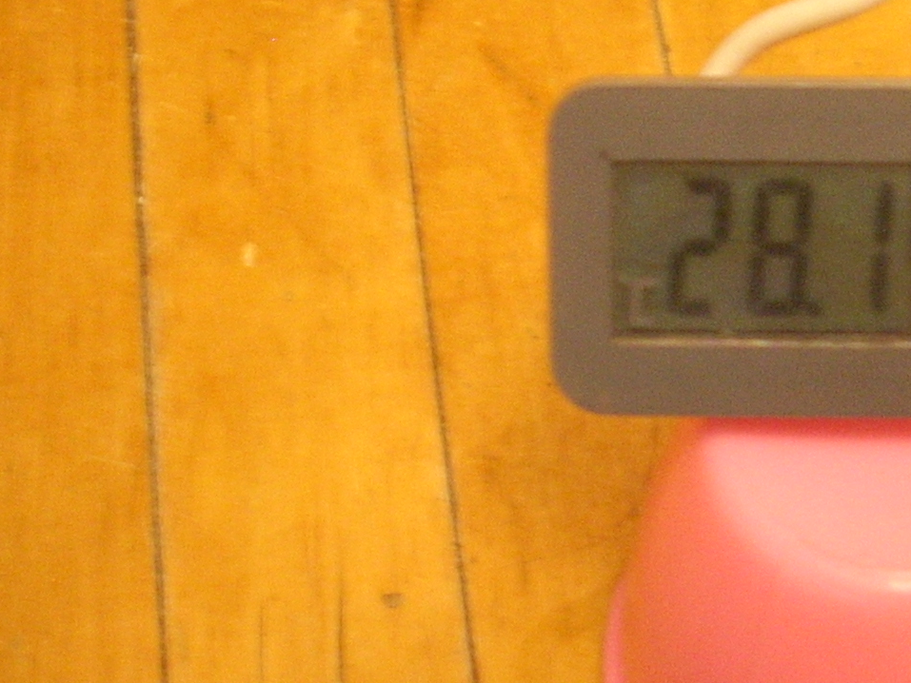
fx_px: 2606
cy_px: 297
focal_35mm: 99
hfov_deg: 19.4
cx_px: 840
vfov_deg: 14.9
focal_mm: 6.2
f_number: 2.8
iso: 227
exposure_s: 1/4
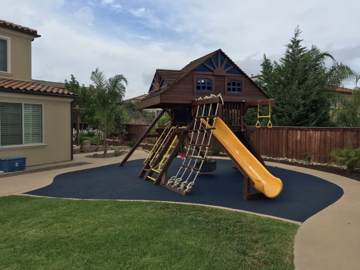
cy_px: 135
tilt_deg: -1.9
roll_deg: -1.2
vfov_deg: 48.2
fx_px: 302
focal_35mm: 29
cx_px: 180
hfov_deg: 61.7
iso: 32
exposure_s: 1/2326
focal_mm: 4.15
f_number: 2.2
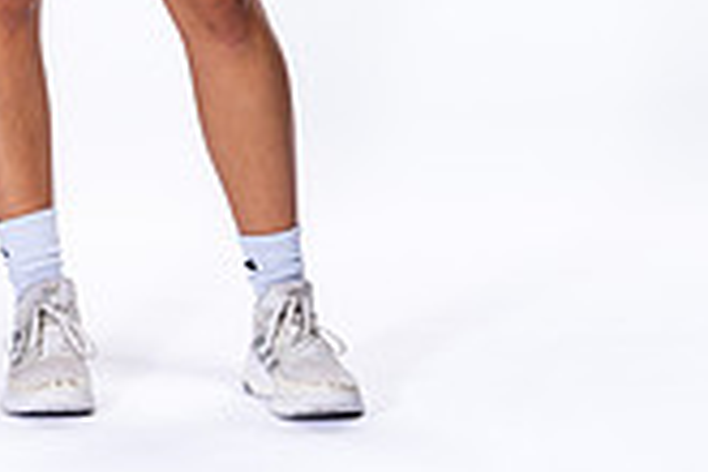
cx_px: 206
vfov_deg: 4.8
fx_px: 5526
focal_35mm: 281
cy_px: -468
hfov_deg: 7.3
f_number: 5.6
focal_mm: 103
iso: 400
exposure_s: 1/250
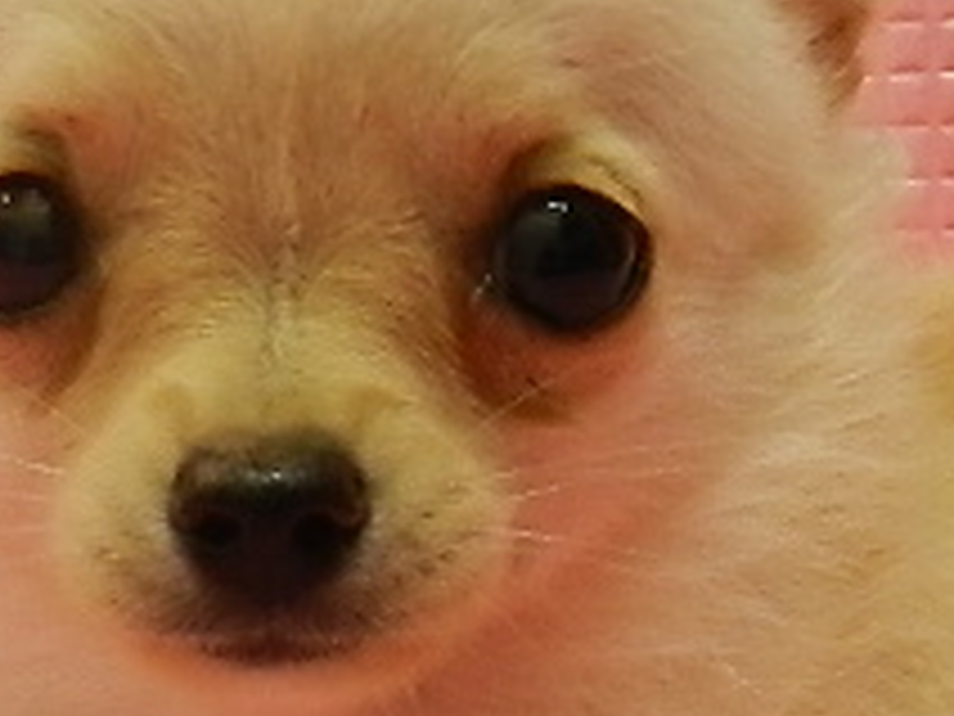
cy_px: 410
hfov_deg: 8.6
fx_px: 6311
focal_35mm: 229
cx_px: 585
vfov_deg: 6.5
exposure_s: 1/30
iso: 320
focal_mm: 6.7
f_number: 4
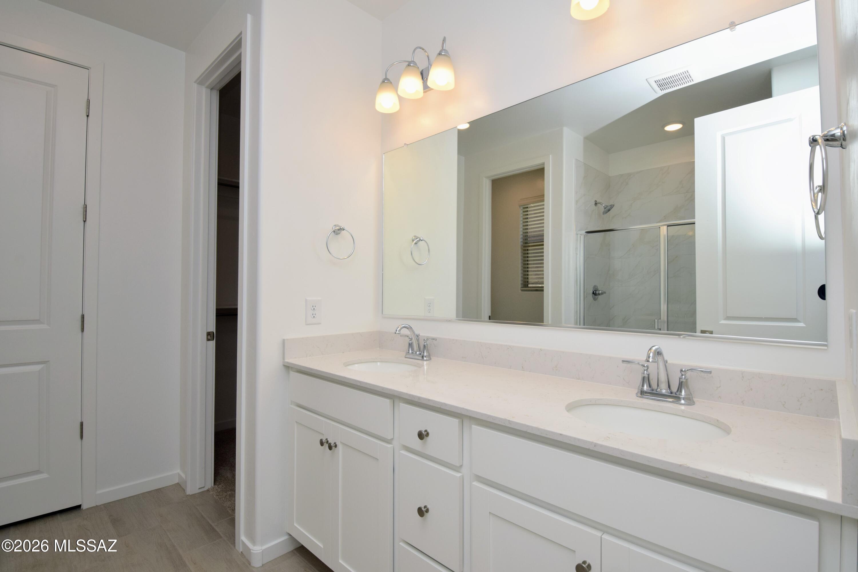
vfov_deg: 72.1
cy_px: 286
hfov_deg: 95.0
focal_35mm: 16
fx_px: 393
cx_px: 429
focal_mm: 11
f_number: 9
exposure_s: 1/200
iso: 400
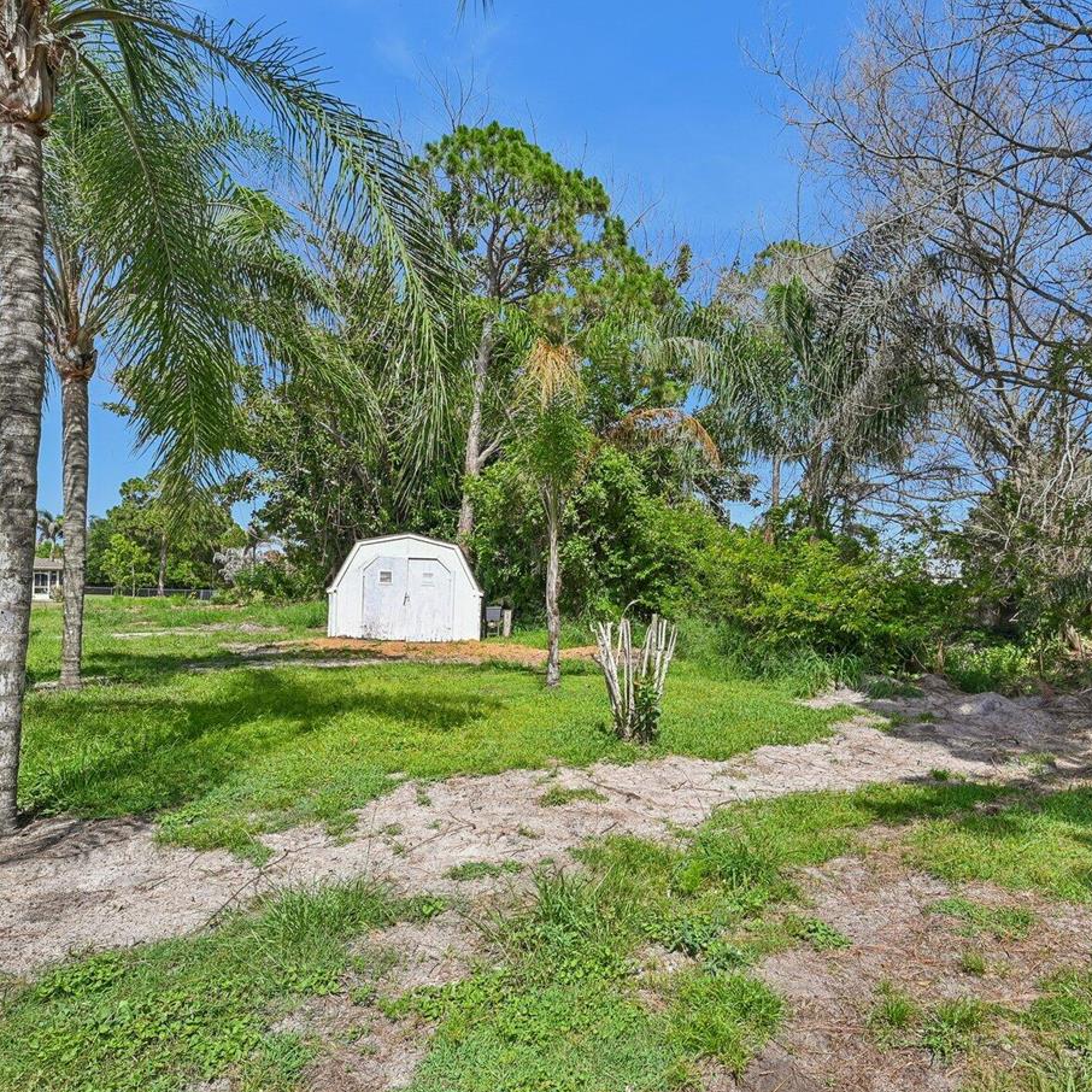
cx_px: 692
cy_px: 583
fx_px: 749
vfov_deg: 72.1
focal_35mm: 21
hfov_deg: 70.8
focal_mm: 14
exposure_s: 1/800
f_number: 7.1
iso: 320
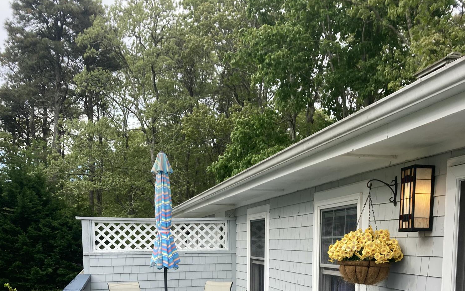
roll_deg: -1.4
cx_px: 234
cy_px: 295
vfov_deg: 29.7
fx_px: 507
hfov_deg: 49.3
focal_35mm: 40
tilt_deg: -4.1
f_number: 1.8
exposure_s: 1/480
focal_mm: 3.99
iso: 20
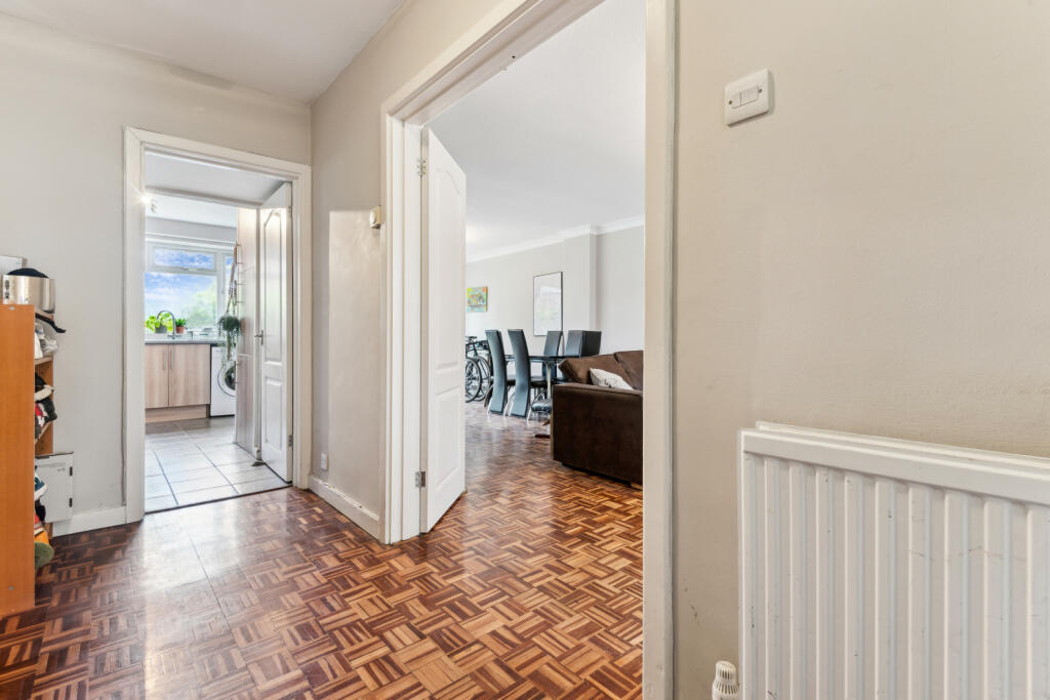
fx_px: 467
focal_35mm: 16
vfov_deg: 73.8
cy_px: 350
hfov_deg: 96.7
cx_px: 525
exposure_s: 1/2.5
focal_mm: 16
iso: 400
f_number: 11
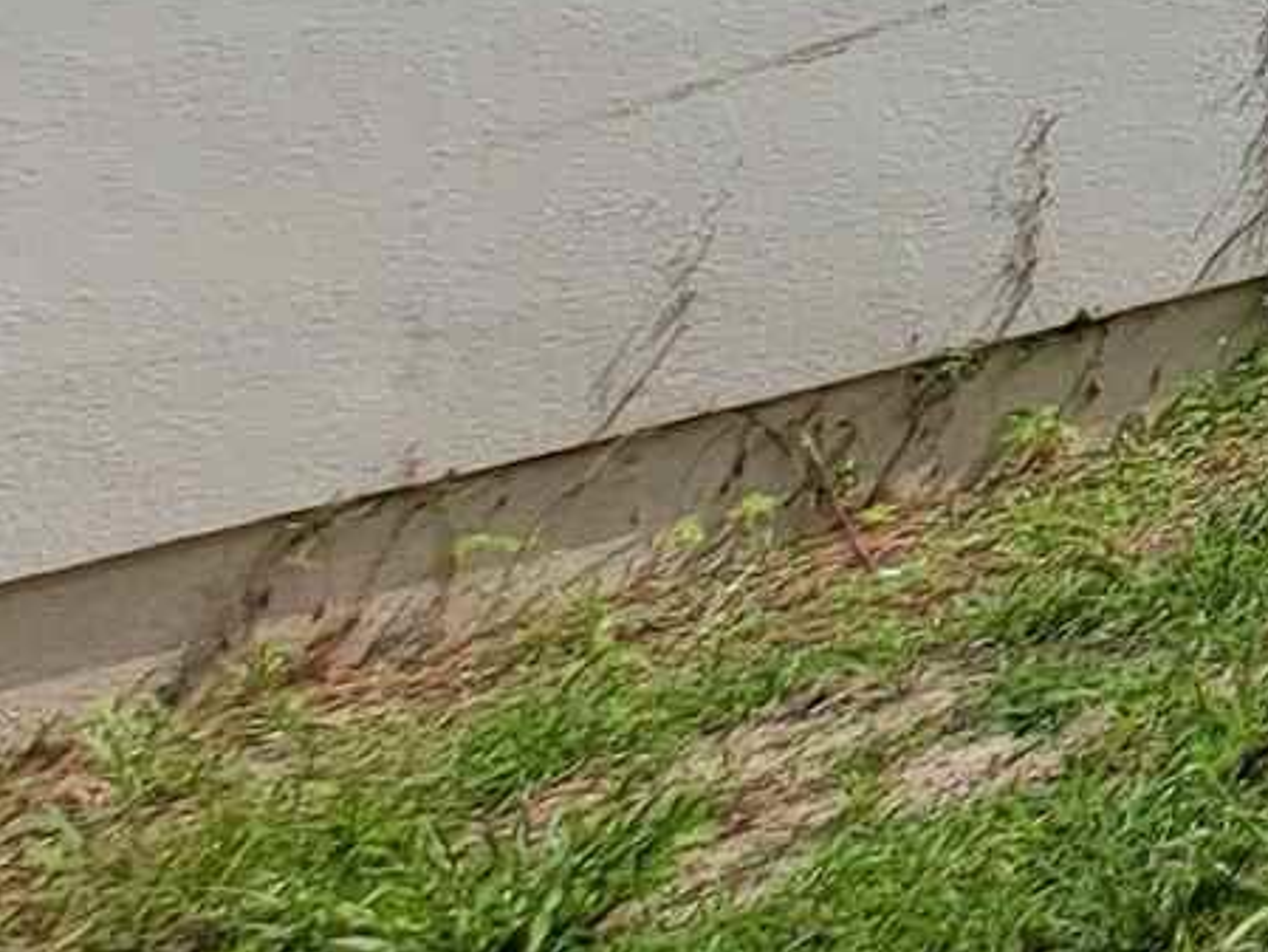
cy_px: -1347
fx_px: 3261
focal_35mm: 89
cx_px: 3680
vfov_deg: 12.7
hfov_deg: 12.0
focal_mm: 2.2
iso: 50
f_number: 2.2
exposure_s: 1/1387
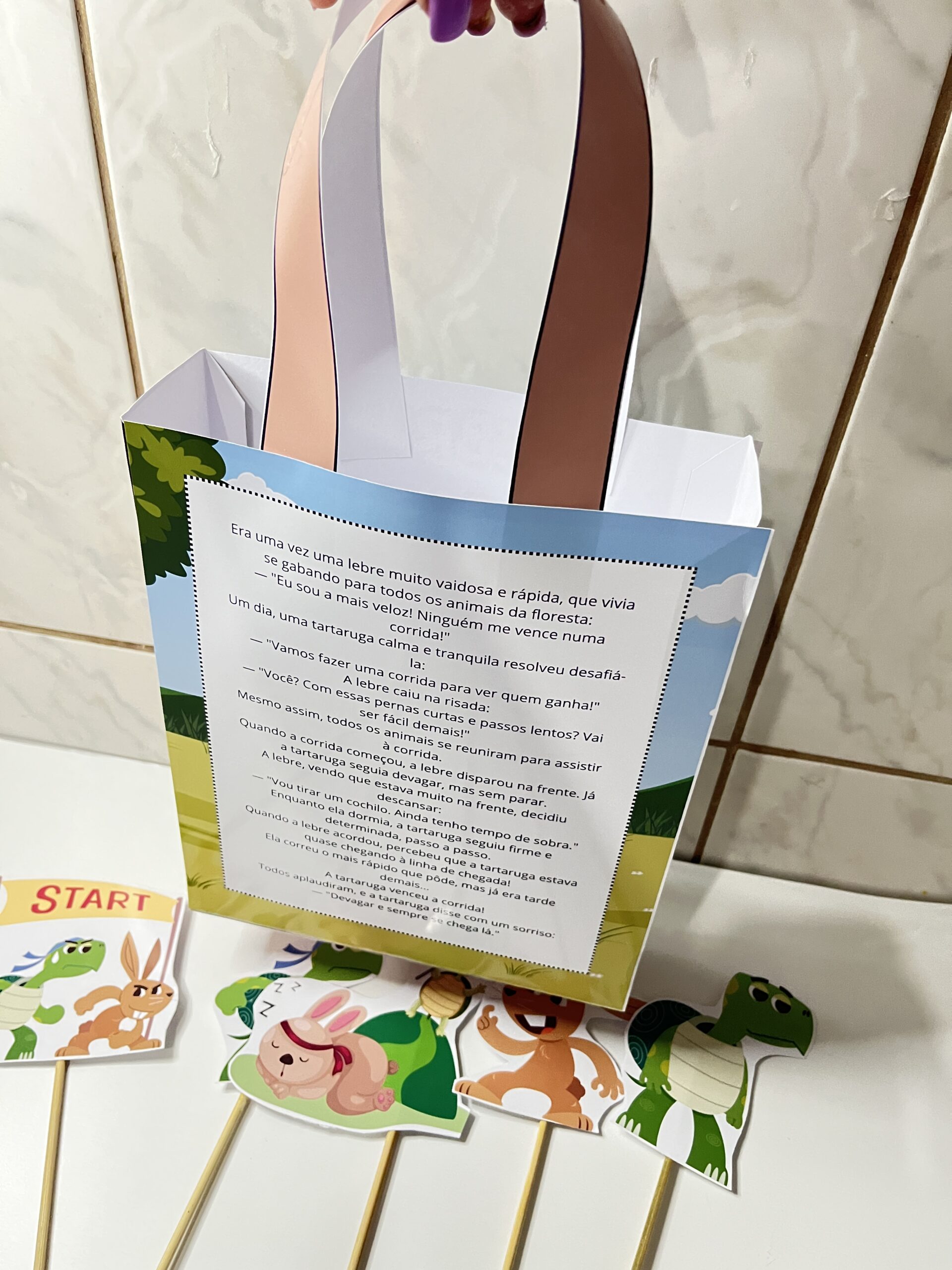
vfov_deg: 67.3
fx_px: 953
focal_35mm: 26
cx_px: 476
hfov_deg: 53.1
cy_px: 635
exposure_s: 1/48
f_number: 1.6
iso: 500
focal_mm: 5.1
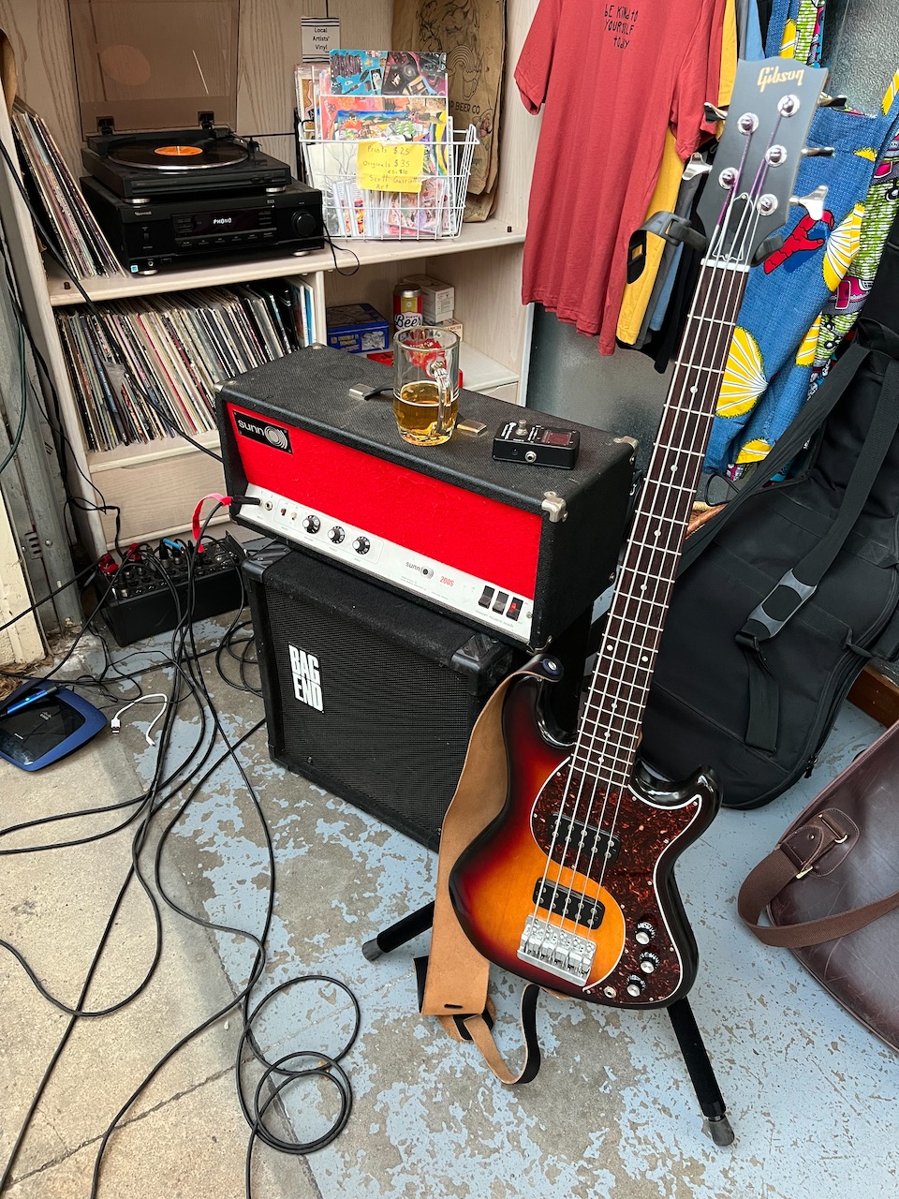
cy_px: 600
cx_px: 450
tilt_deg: -35.1
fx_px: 900
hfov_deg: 53.1
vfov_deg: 67.3
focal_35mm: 26
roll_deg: -3.5
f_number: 1.5
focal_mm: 5.7
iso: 320
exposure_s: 1/60
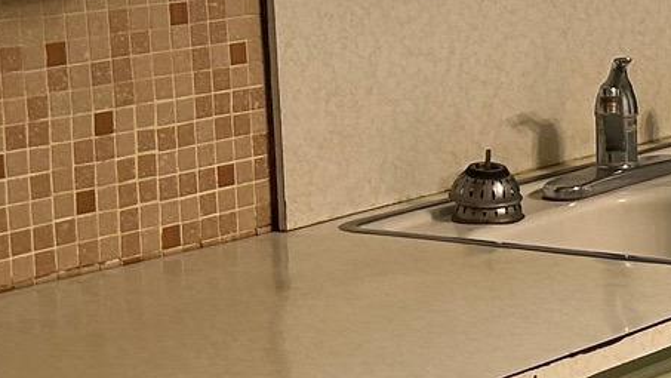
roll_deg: +0.0
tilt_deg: -7.7
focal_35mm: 128
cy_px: 71
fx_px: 2278
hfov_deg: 14.9
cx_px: 1152
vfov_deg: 9.5
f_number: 1.5
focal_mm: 5.7
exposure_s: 1/60
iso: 100
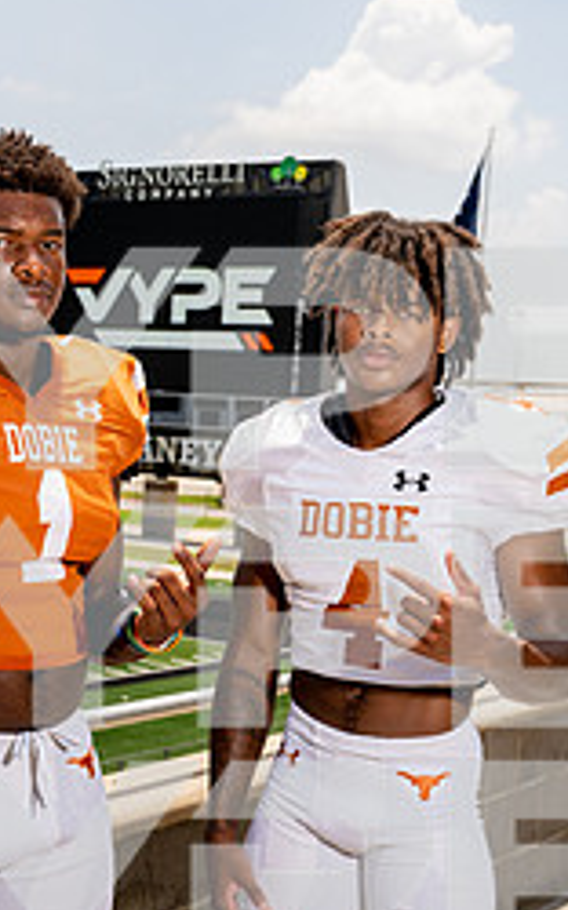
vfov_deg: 30.8
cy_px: 619
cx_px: 157
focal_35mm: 66
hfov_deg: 19.6
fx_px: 1637
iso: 100
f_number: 7.1
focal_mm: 36
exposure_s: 1/250
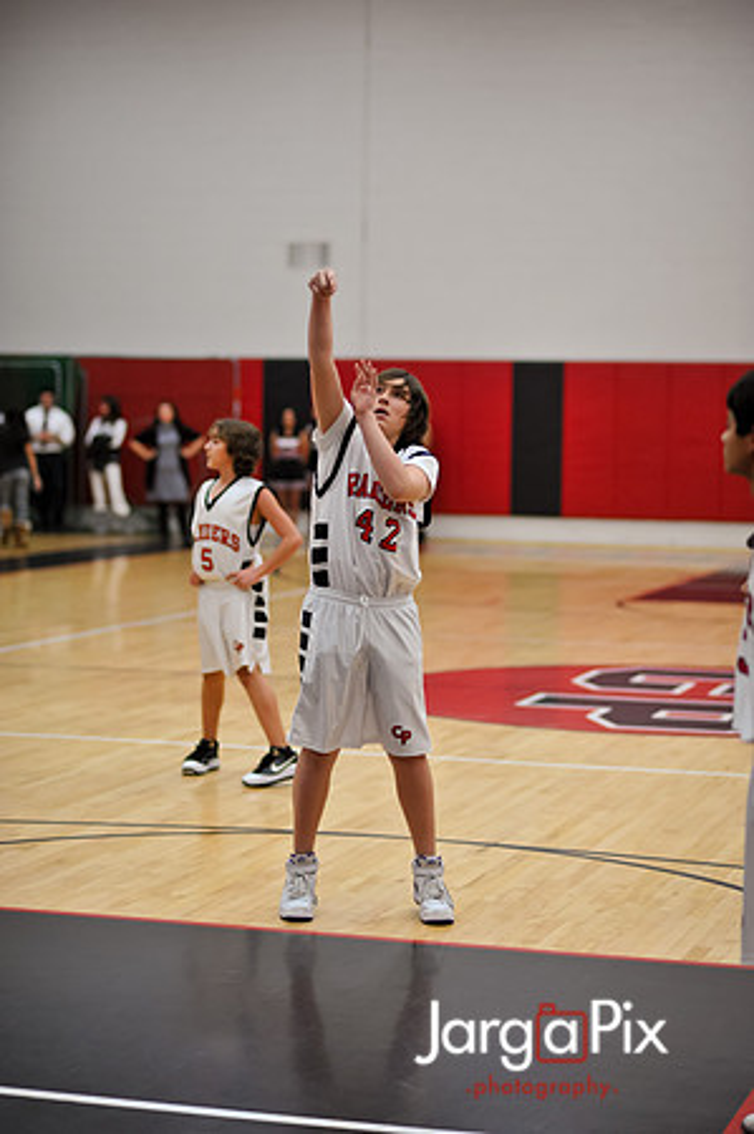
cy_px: 567
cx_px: 377
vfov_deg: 23.9
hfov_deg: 16.0
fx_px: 2676
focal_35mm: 85
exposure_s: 1/500
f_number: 2
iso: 1000
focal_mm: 85
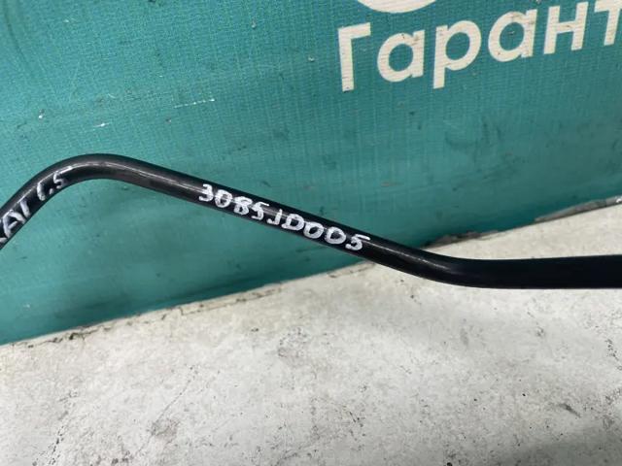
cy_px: 233
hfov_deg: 67.3
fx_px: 467
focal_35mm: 26
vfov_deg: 53.1
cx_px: 311
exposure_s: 1/100
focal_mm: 4.2
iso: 100
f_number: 1.6
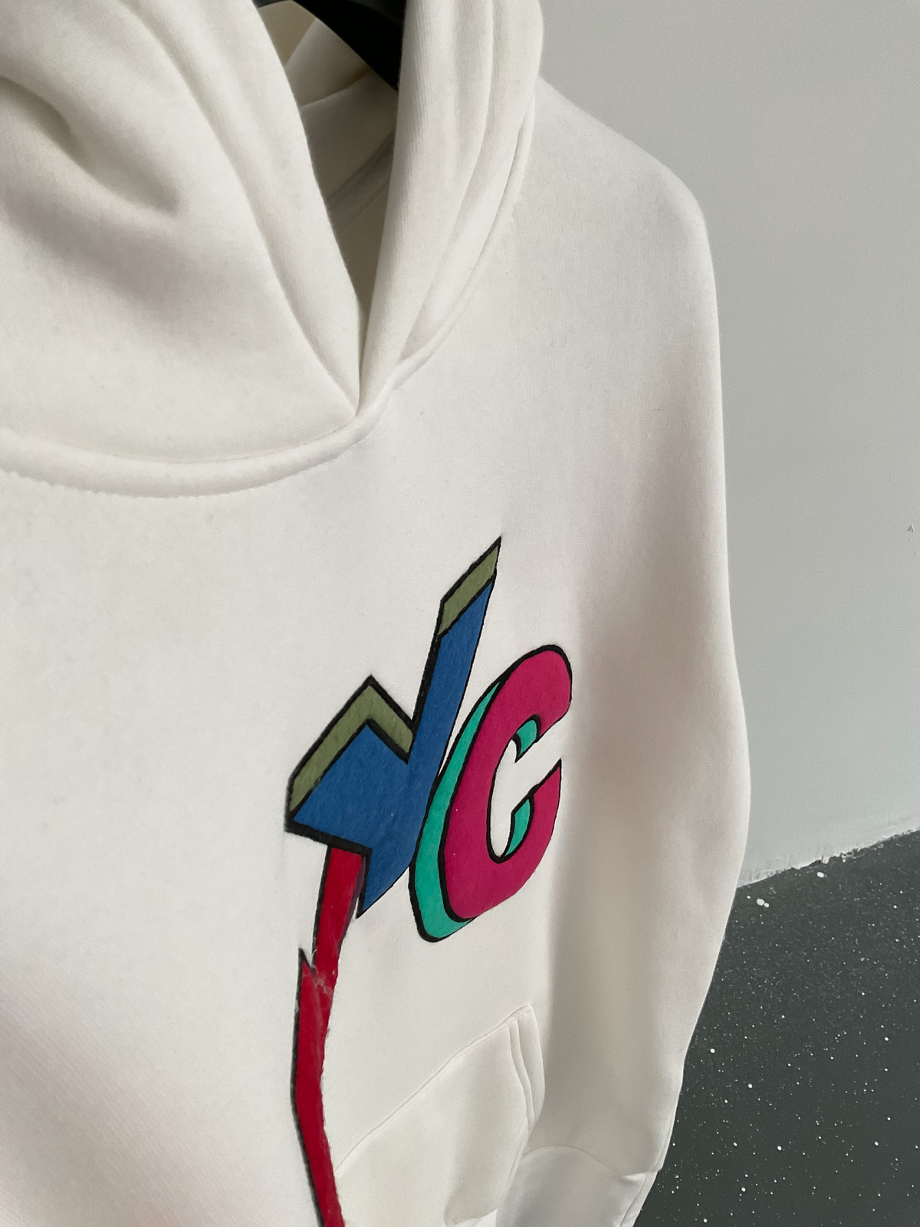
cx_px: 460
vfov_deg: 61.7
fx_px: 1028
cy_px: 614
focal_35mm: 29
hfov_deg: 48.2
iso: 64
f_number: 1.8
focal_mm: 3
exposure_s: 1/60
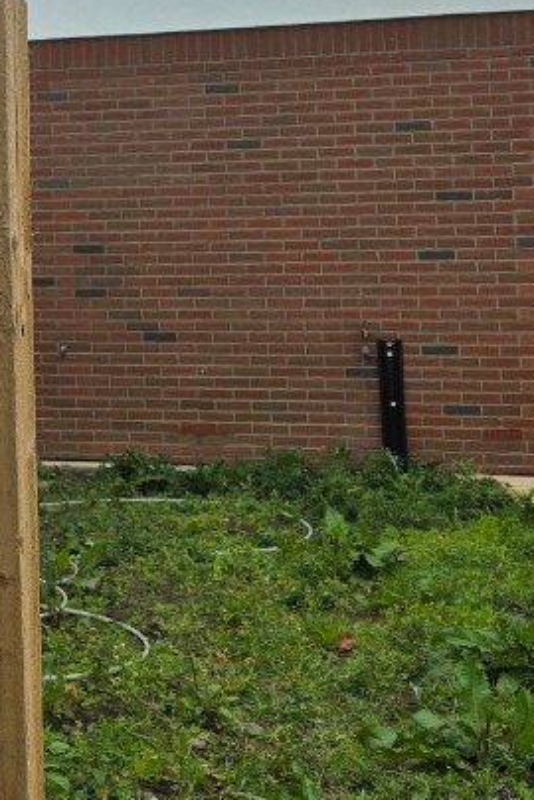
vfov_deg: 27.9
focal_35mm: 71
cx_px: -318
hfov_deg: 17.0
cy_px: 160
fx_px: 1577
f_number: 1.7
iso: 12
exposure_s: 1/265
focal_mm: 6.3
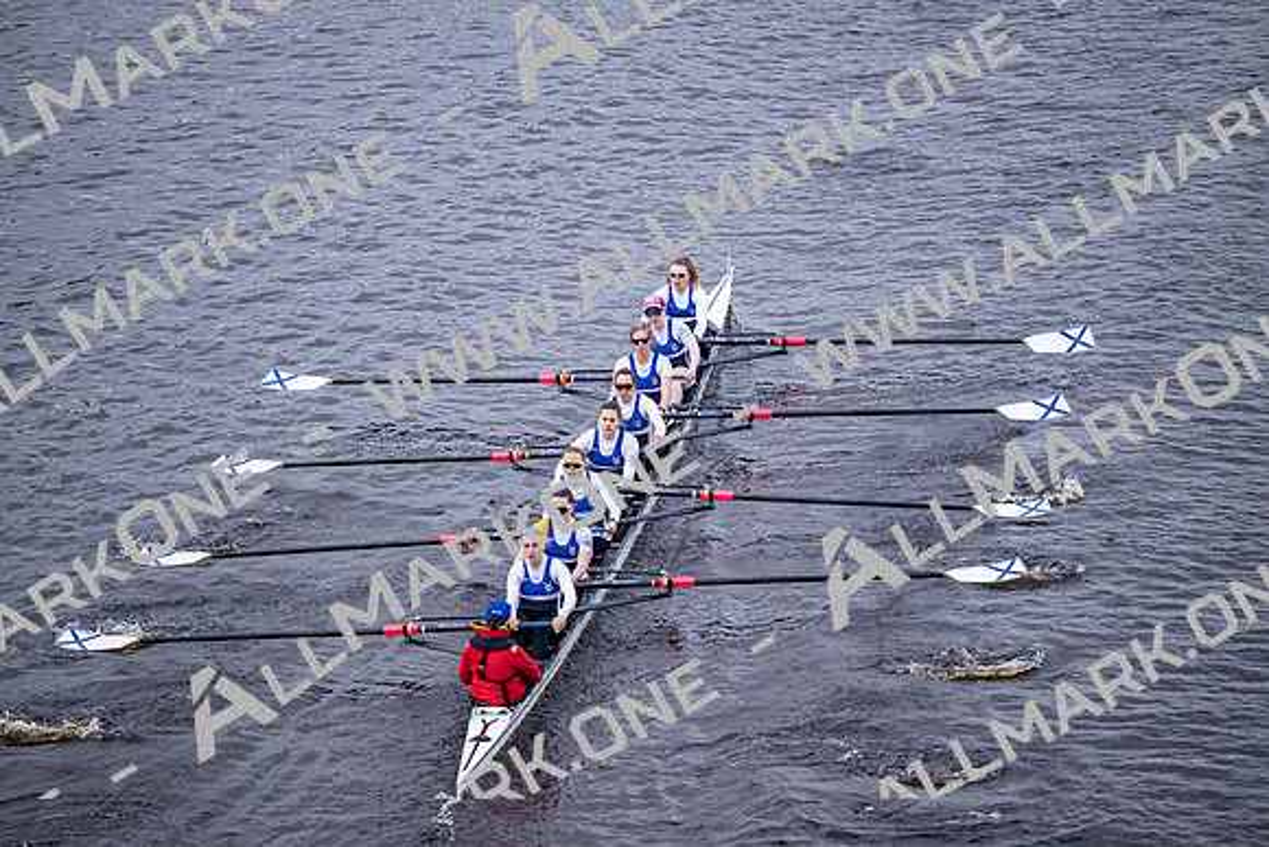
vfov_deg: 6.9
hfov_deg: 10.3
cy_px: 424
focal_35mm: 200
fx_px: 7051
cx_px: 634
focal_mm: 200
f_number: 2.8
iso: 1000
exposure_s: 1/2000
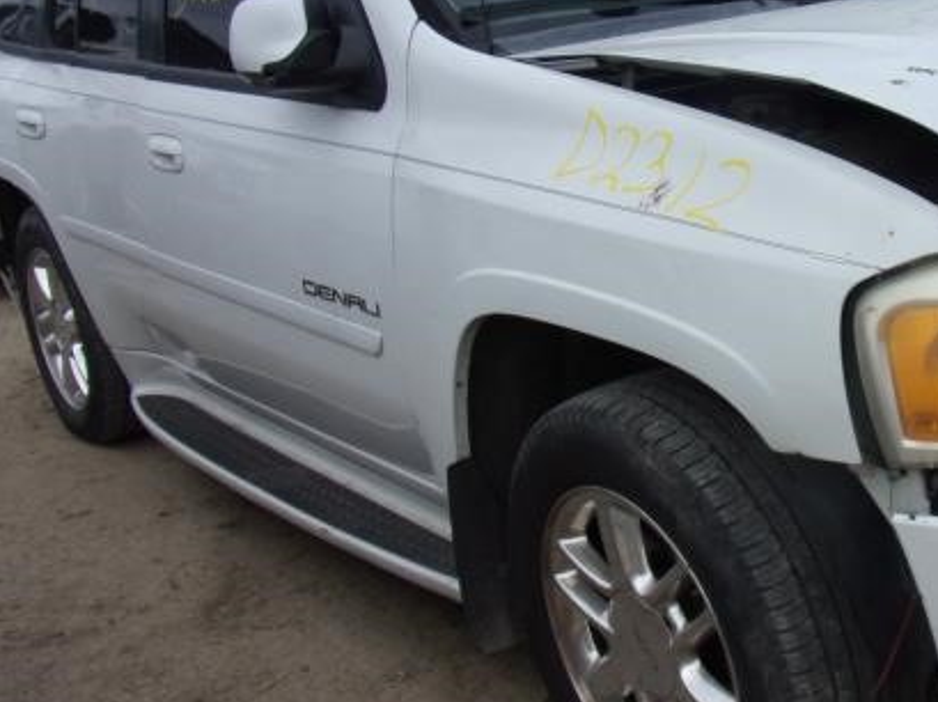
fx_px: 1272
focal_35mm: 47
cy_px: 296
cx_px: 878
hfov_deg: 37.3
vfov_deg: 30.8
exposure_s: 1/240
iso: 80
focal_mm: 4.3
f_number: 3.3
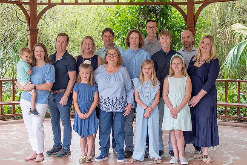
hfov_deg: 30.9
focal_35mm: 65
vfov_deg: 20.9
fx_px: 447
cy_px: 68
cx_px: 125
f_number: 2.8
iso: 400
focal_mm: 35
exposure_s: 1/250
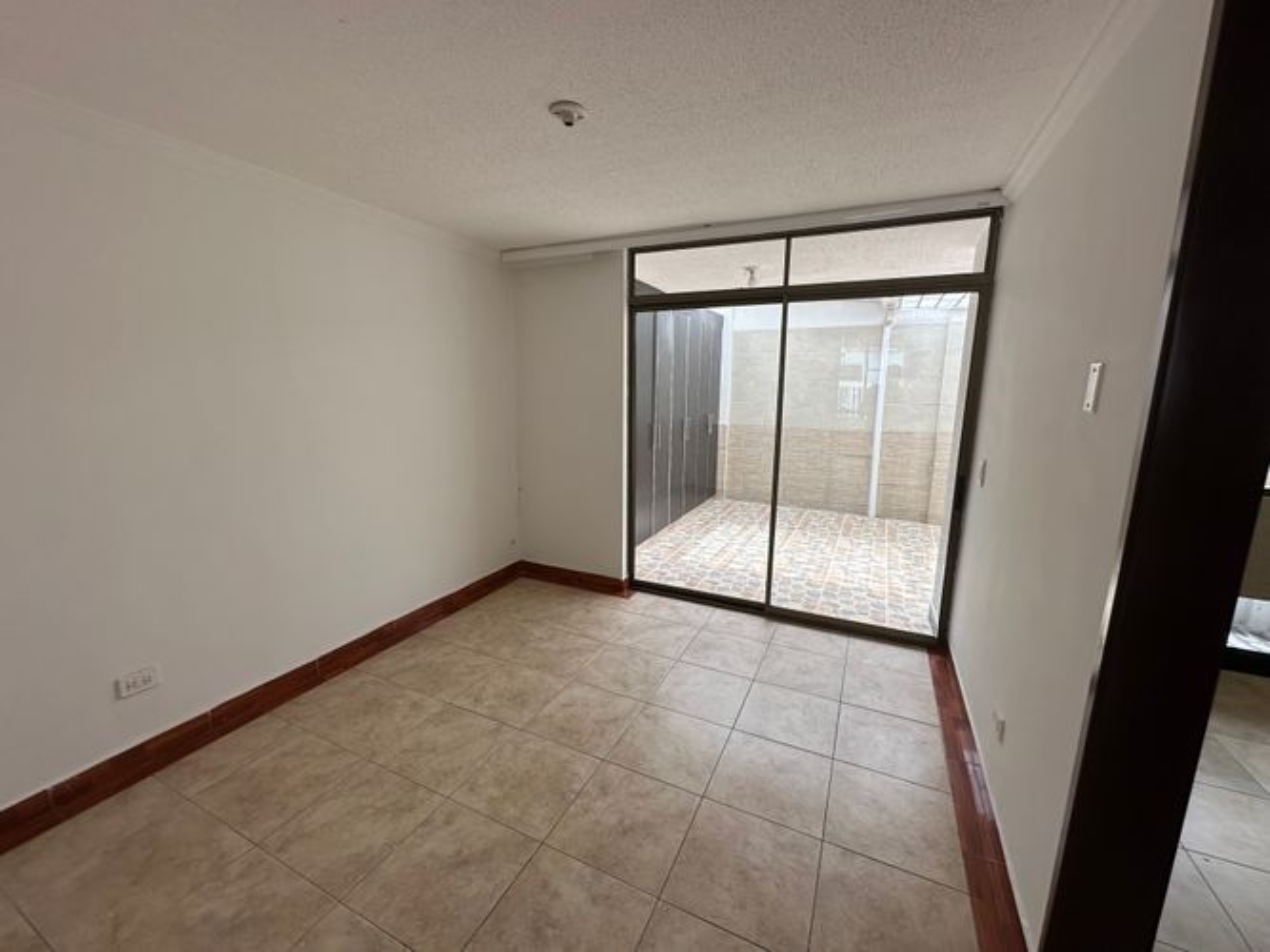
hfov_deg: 102.1
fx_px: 514
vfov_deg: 85.7
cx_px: 635
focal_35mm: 14
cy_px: 476
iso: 40
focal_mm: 2.22
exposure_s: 1/192
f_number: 2.2
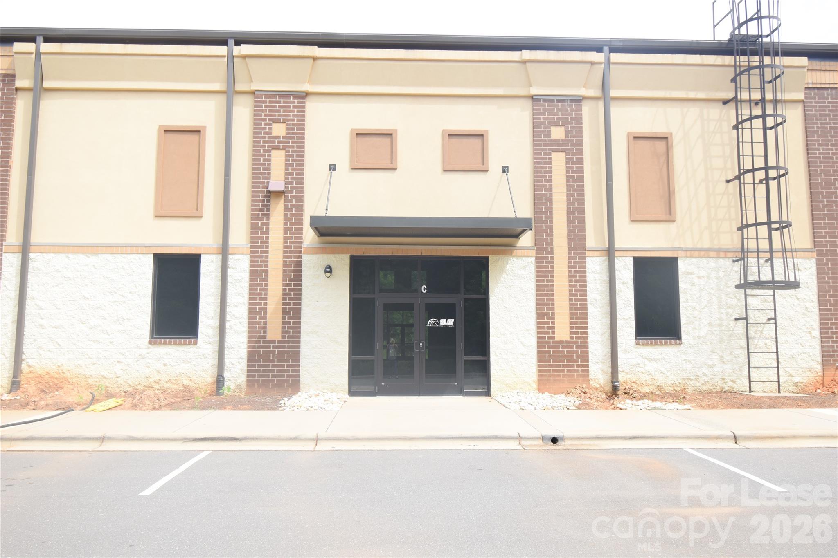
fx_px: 593
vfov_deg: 50.4
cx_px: 419
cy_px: 279
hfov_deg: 70.4
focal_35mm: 26
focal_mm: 17
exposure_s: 1/250
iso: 200
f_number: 7.1
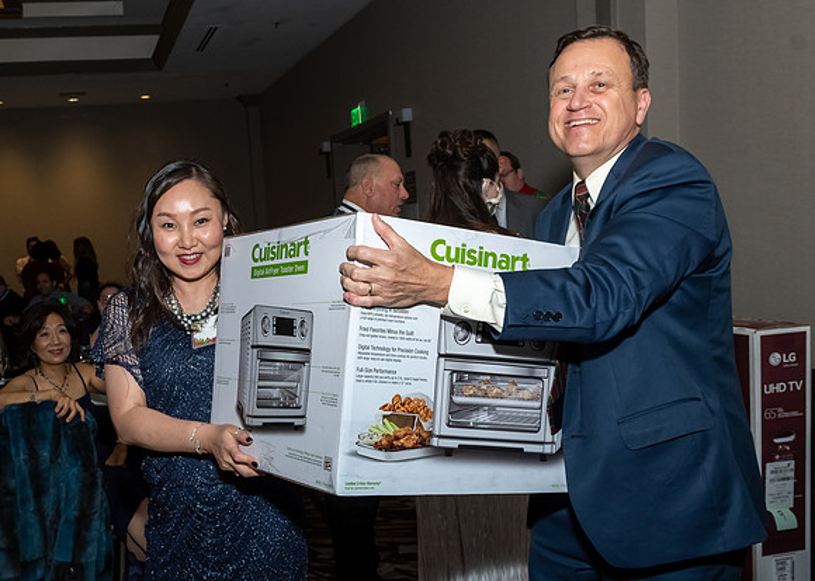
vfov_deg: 37.7
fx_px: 850
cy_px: 333
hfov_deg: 50.4
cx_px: 281
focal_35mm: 37
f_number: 7.1
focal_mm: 18
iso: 500
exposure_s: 1/250
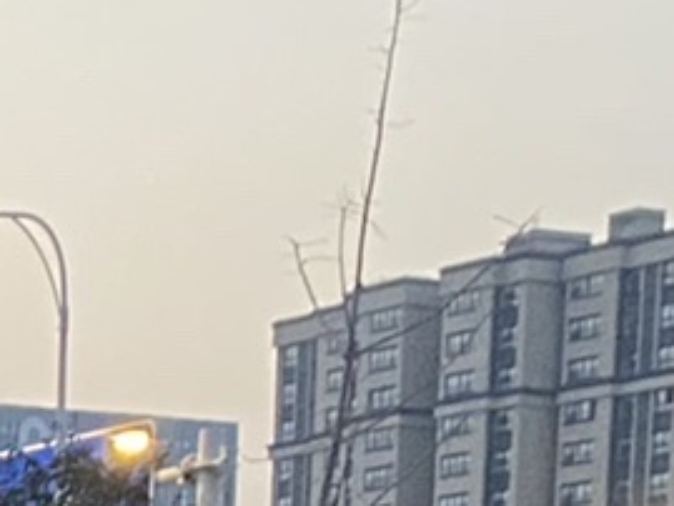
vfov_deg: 6.7
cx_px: -807
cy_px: 1703
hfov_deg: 9.4
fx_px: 3760
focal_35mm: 193
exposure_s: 1/60
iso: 400
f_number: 1.8
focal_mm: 4.25
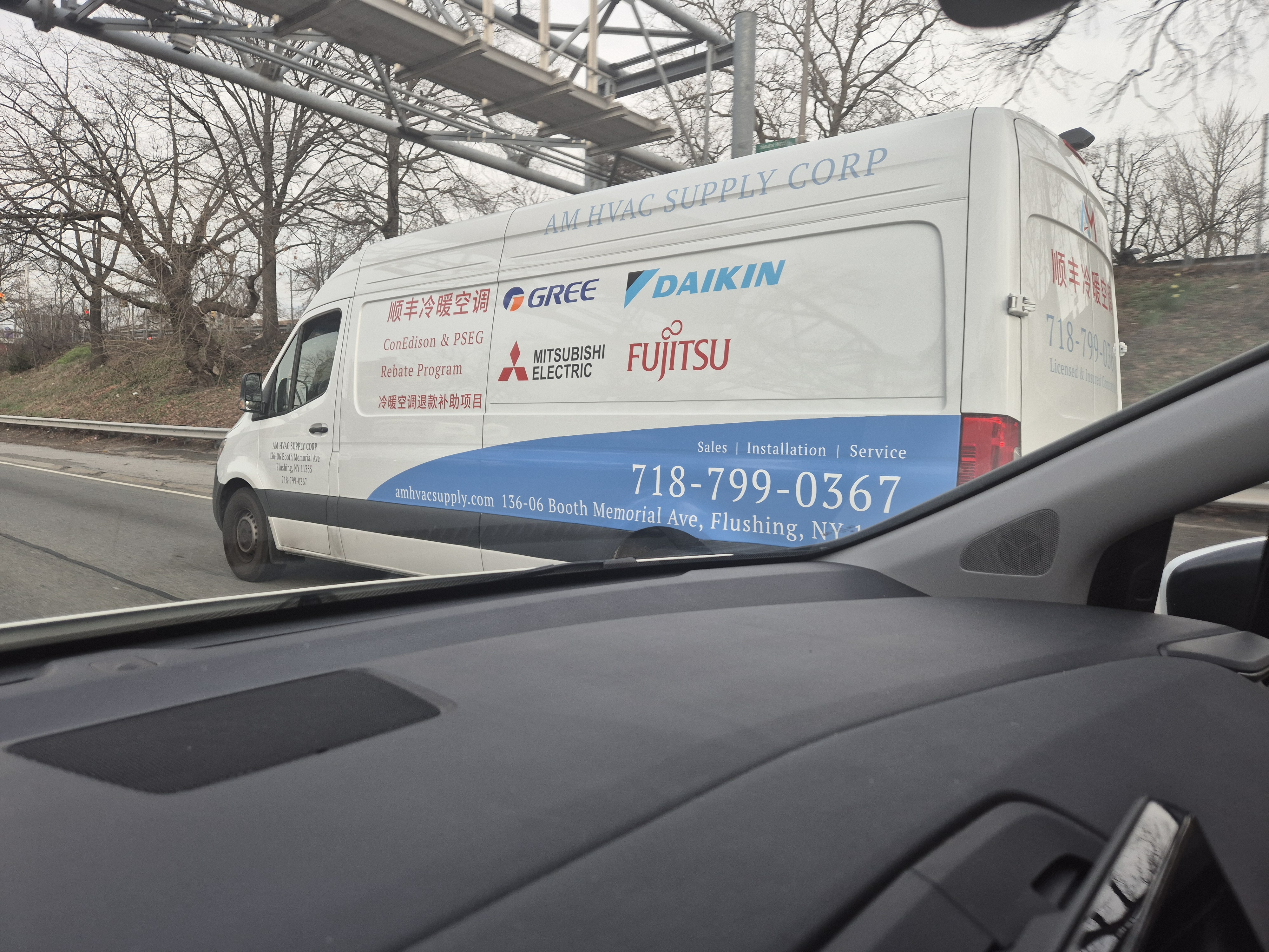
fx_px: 843
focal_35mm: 23
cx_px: 634
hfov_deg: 73.9
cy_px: 476
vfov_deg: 58.9
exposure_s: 1/290
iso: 25
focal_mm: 5.4
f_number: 1.8
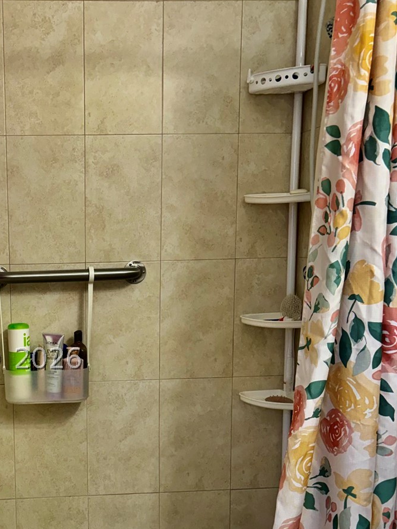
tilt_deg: -9.2
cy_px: 359
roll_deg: +0.5
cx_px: 47
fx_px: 719
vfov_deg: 39.9
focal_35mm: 47
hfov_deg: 29.7
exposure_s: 1/120
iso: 125
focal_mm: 5.96
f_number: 1.6
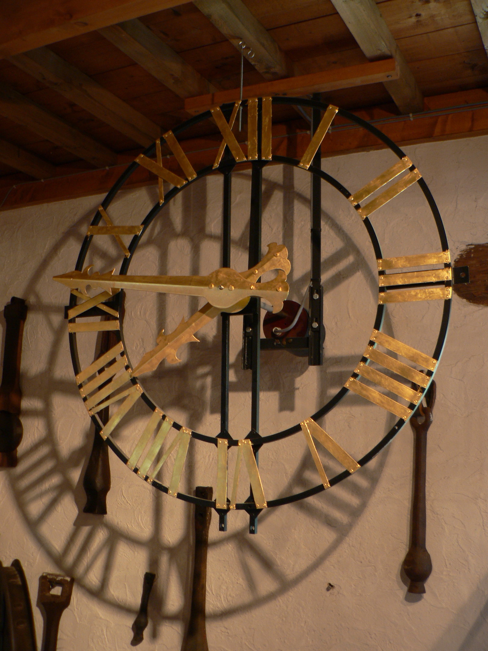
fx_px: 677
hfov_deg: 39.7
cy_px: 326
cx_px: 244
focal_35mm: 36
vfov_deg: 51.4
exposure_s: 1/4
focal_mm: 6
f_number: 2.8
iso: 80
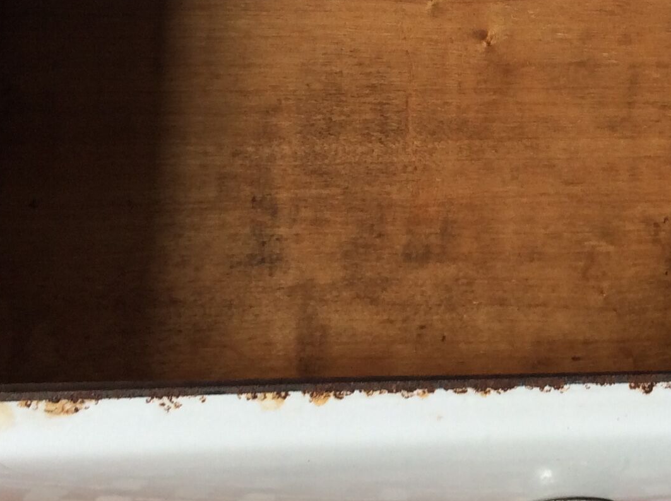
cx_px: 527
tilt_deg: -69.5
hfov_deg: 24.7
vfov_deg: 18.7
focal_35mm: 78
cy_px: 138
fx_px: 1510
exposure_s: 1/25
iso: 40
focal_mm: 3.3
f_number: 2.4
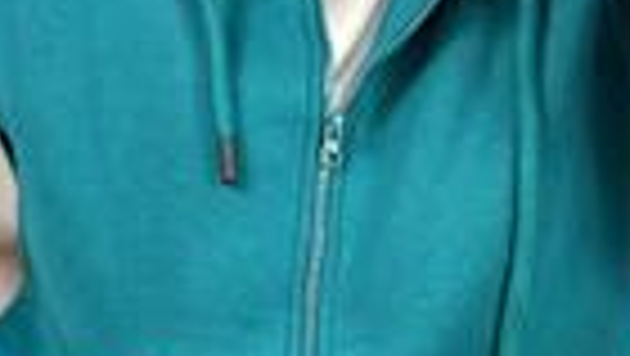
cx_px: 369
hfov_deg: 13.9
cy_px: 394
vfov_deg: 7.8
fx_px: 2575
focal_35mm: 154
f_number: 1.78
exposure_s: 1/100
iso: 160
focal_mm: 6.86
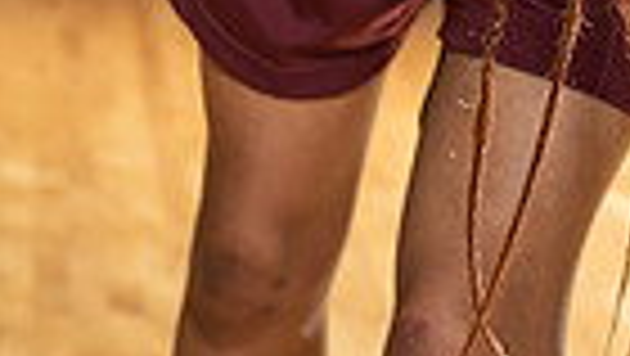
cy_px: -559
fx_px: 3762
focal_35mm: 225
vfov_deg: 5.2
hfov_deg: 9.6
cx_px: 450
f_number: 5.6
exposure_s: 1/250
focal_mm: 67
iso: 640
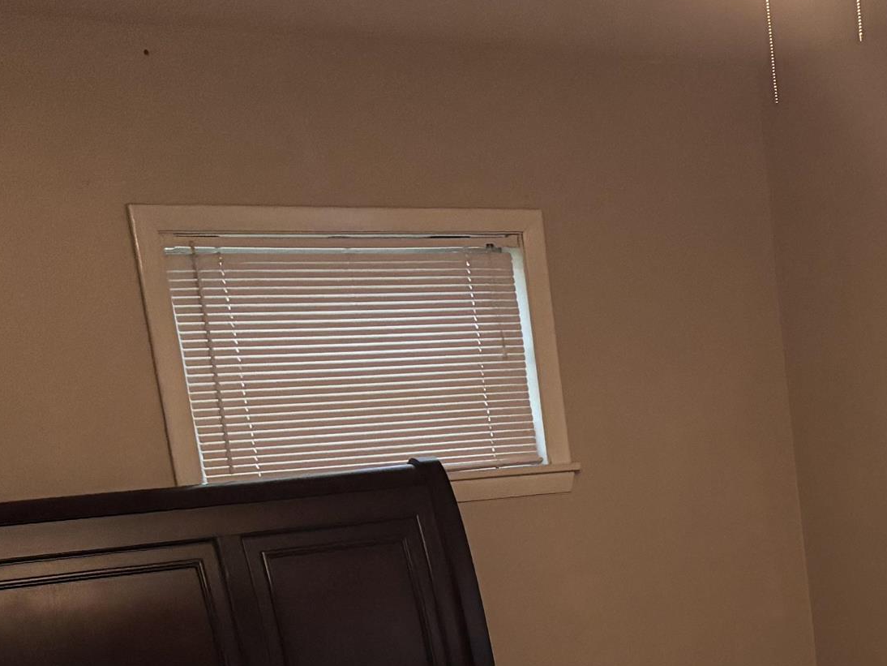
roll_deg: +3.9
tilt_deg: -13.1
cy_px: 818
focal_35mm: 73
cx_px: 1029
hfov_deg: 24.5
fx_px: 1871
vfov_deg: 19.0
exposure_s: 1/30
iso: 640
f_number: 1.6
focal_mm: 5.96
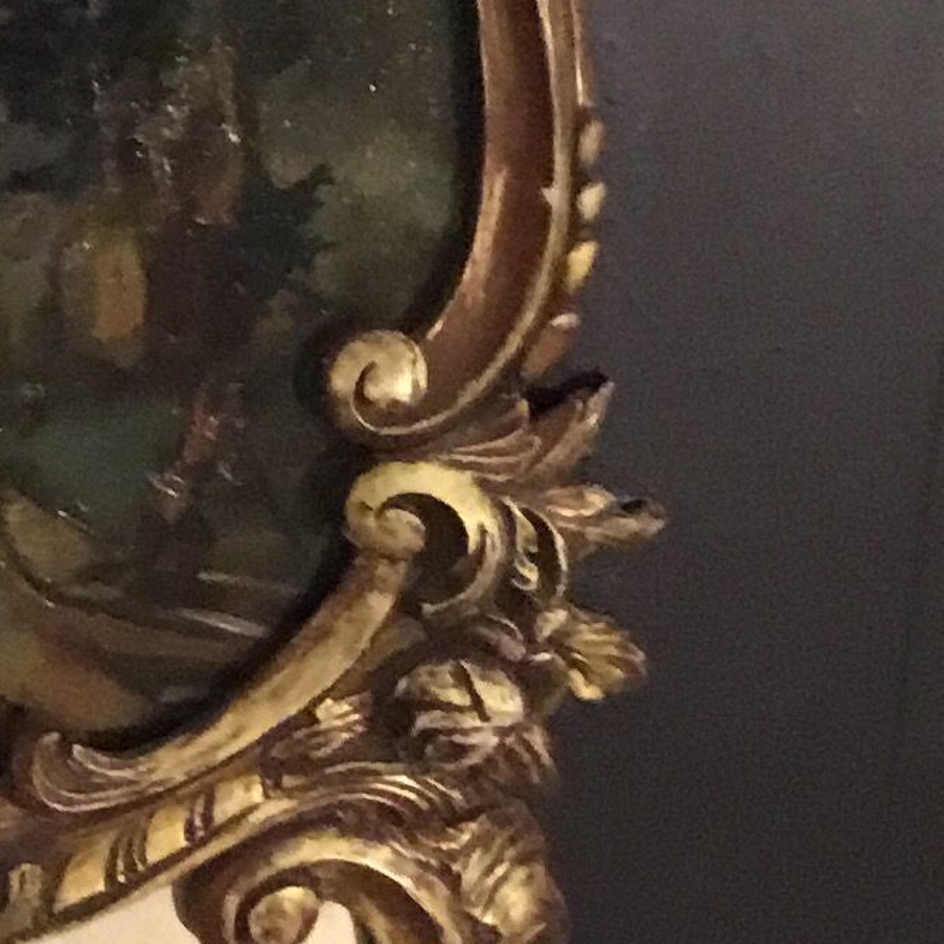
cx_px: -648
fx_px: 4134
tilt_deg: -25.7
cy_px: 170
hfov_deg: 12.2
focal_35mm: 134
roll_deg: +2.4
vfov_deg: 13.0
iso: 200
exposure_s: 1/17
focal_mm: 3.3
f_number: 2.4
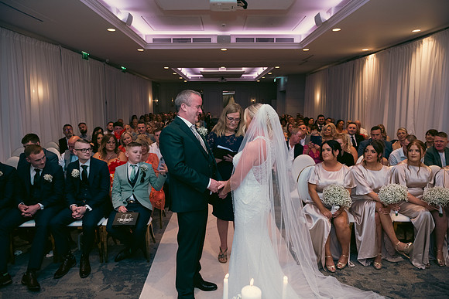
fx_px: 299
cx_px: 224
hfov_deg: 73.7
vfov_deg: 53.2
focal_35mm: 24
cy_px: 150
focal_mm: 24
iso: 800
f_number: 3.5
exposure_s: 1/160
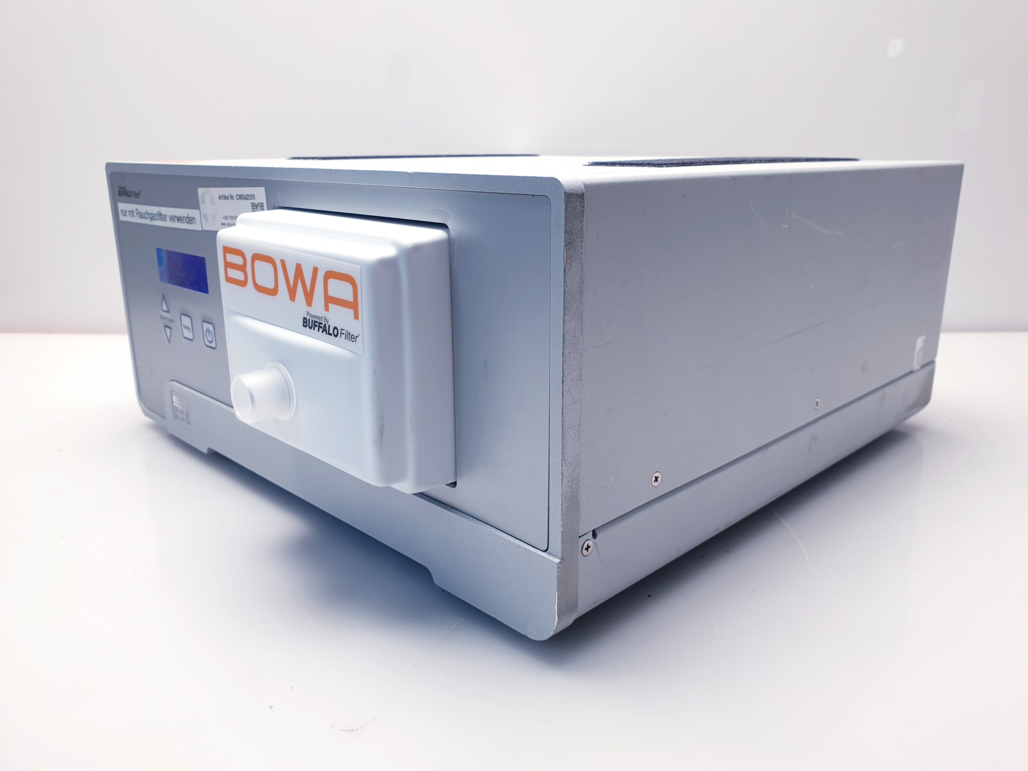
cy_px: 386
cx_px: 514
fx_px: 772
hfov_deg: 67.3
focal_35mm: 26
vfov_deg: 53.1
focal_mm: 4.3
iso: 50
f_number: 2.4
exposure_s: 1/50
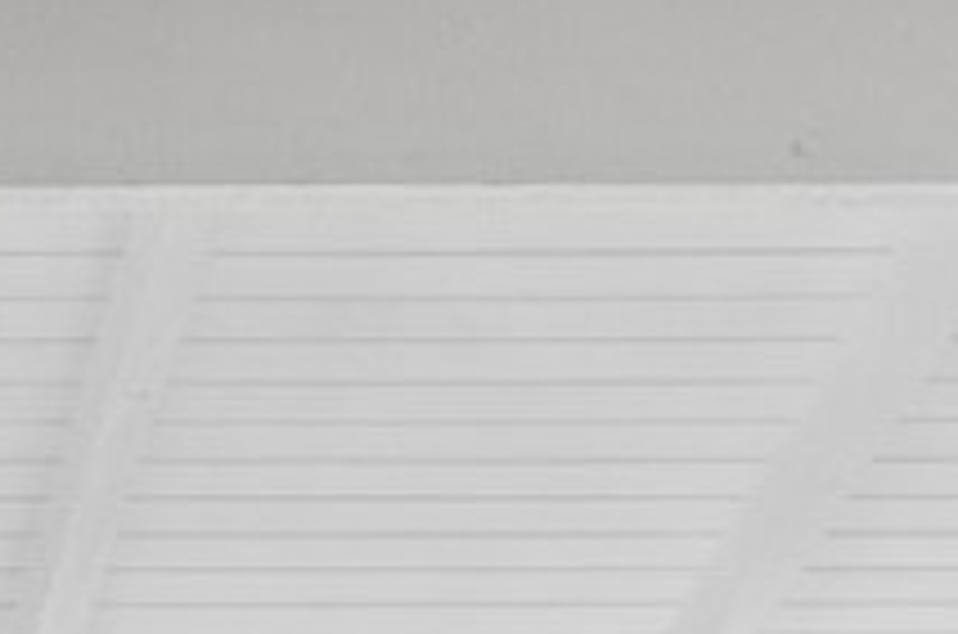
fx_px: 4222
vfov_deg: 8.0
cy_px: 1437
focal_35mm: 159
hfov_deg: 11.9
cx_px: -783
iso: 125
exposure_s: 1/13
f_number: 9
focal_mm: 33
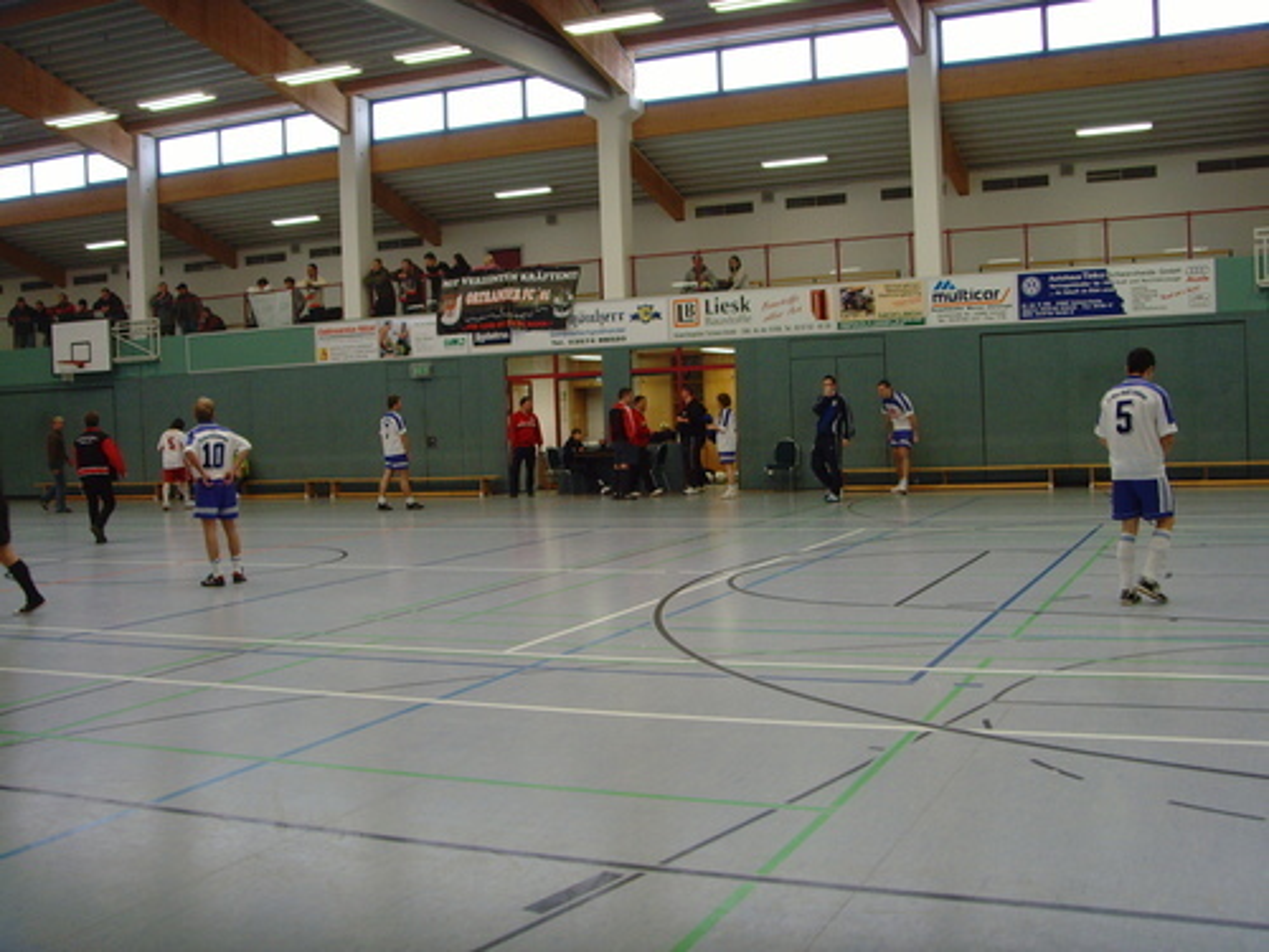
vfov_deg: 36.8
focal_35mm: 39
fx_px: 1430
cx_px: 634
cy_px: 476
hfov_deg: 47.9
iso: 160
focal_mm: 6.6
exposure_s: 1/45
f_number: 3.5
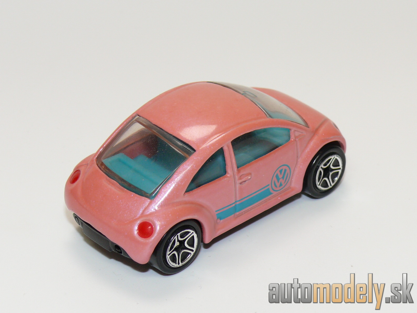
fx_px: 1265
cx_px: 208
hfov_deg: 18.7
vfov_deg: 14.1
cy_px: 156
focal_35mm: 105
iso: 100
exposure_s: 1/30
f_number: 4
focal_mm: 13.7
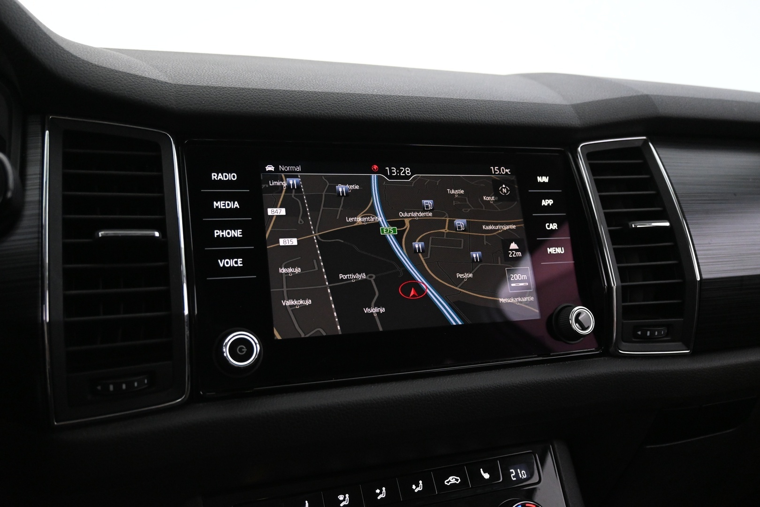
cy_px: 254
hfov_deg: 59.5
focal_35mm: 32
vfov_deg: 41.7
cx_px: 380
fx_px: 665
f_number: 4
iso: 2800
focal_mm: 21
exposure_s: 1/30
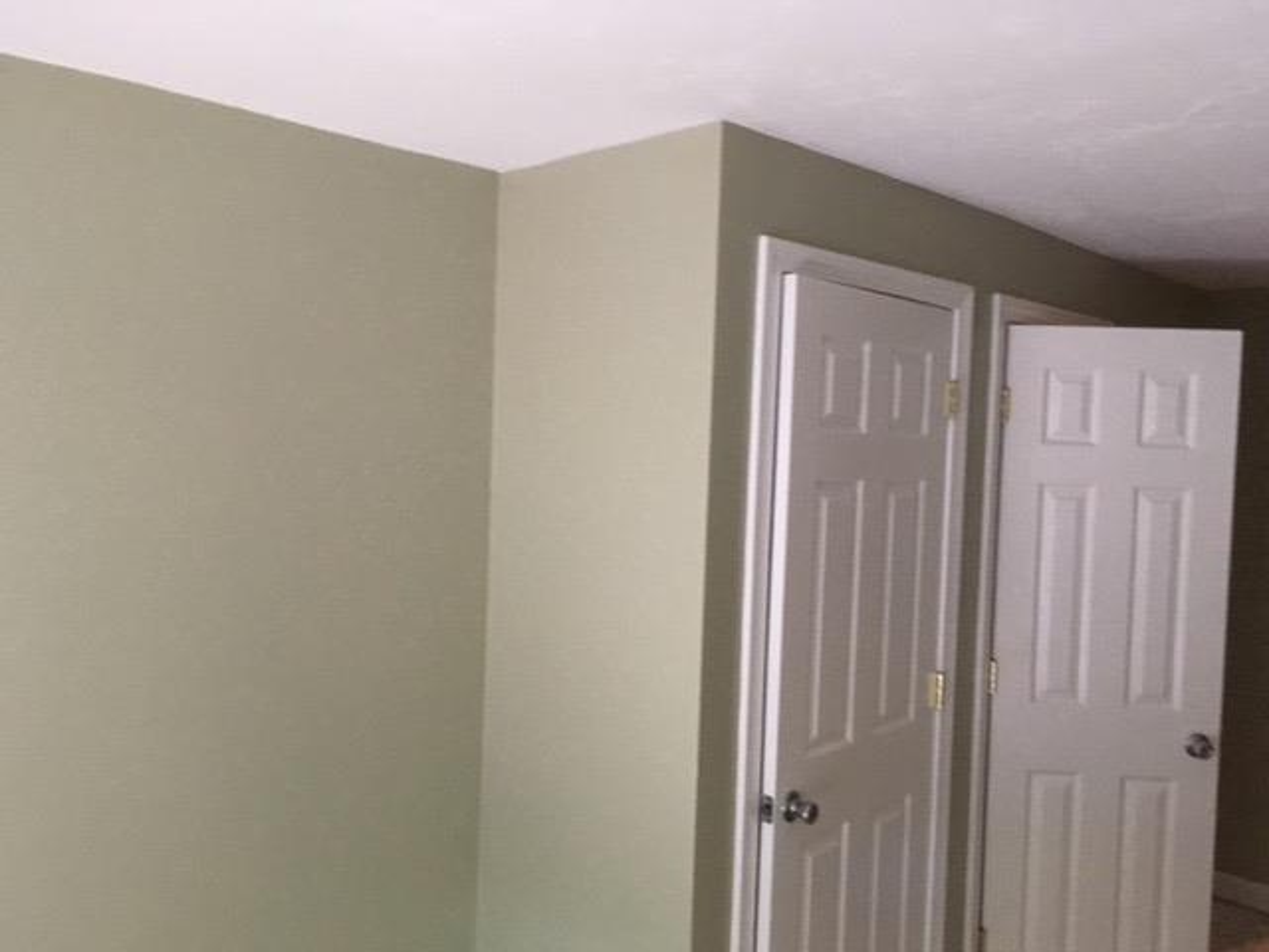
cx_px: 634
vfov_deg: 48.2
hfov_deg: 61.7
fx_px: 1063
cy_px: 476
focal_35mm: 29
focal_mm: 4.15
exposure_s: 1/24
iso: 200
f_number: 2.2
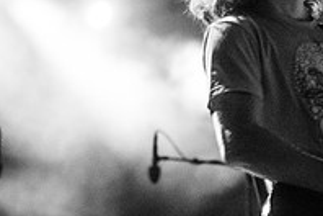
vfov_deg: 6.7
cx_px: 183
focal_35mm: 205
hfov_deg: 10.0
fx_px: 1839
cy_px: 88
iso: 5000
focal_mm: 70
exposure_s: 1/125
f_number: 4.5
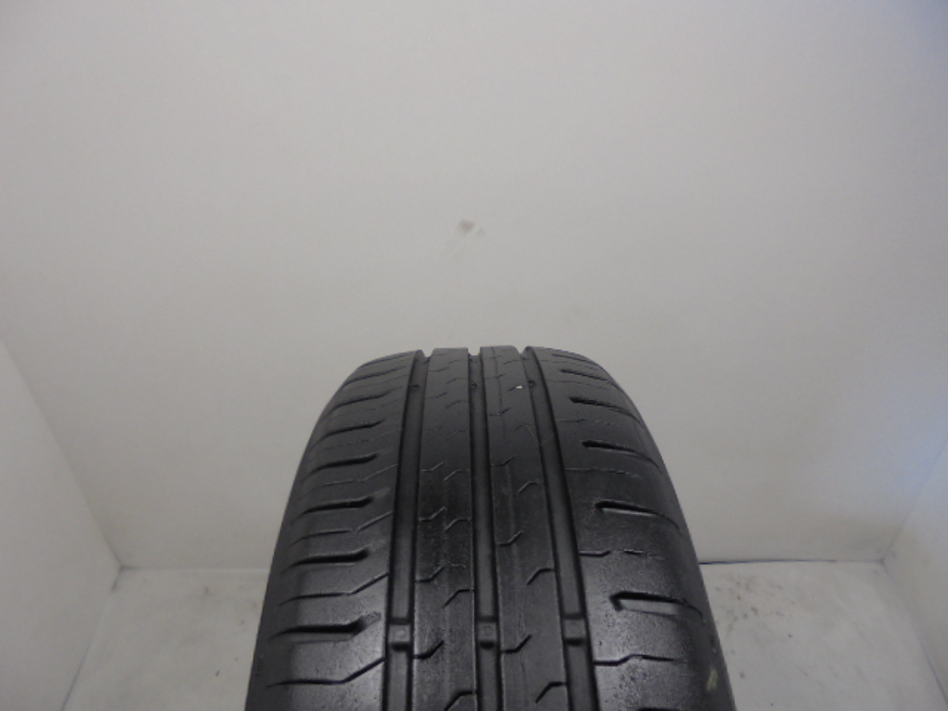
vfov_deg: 53.1
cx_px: 474
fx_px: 712
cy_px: 356
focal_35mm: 26
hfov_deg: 67.3
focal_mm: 4.6
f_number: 3.5
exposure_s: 1/30
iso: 100
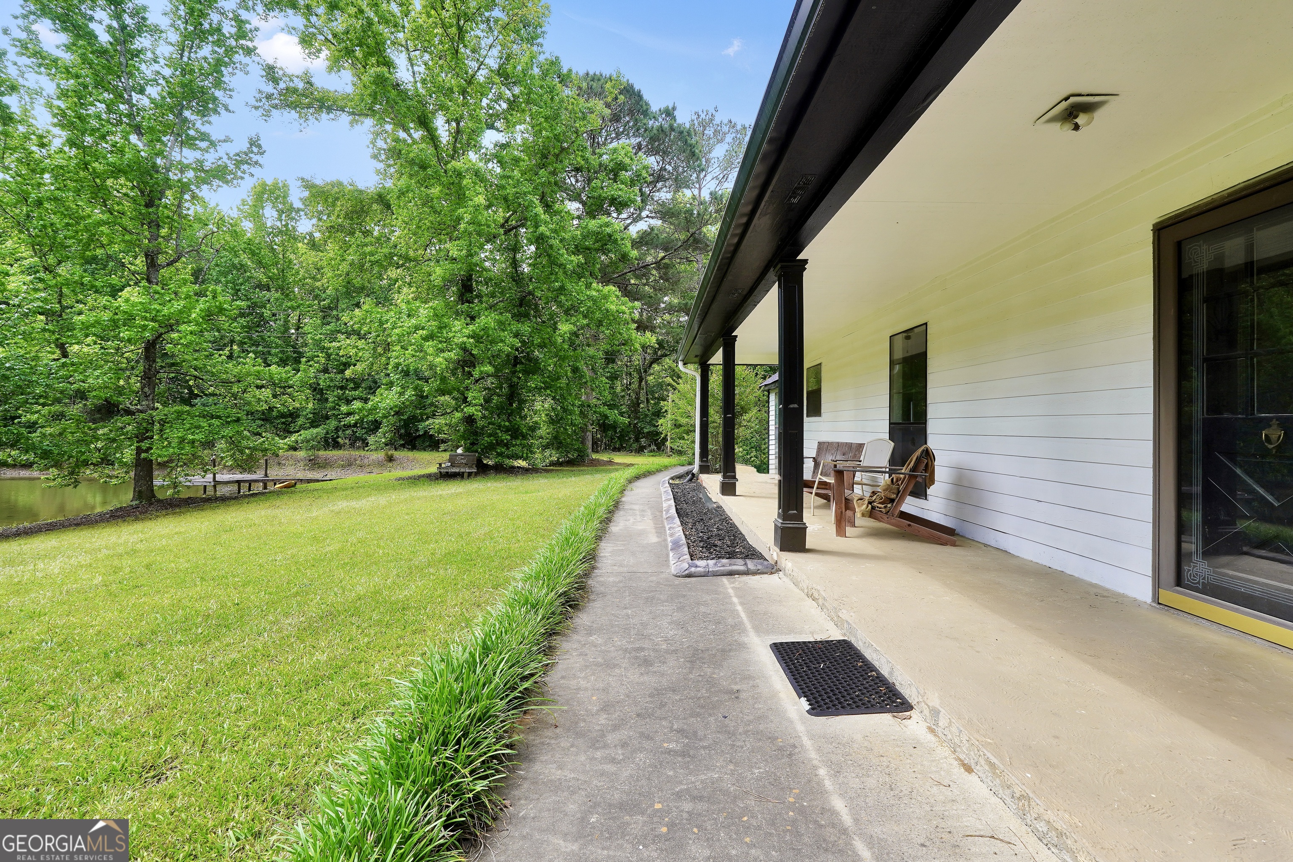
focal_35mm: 16
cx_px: 646
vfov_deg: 74.6
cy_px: 431
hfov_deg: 97.6
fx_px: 566
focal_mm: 10.5
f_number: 6.3
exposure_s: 1/100
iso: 100
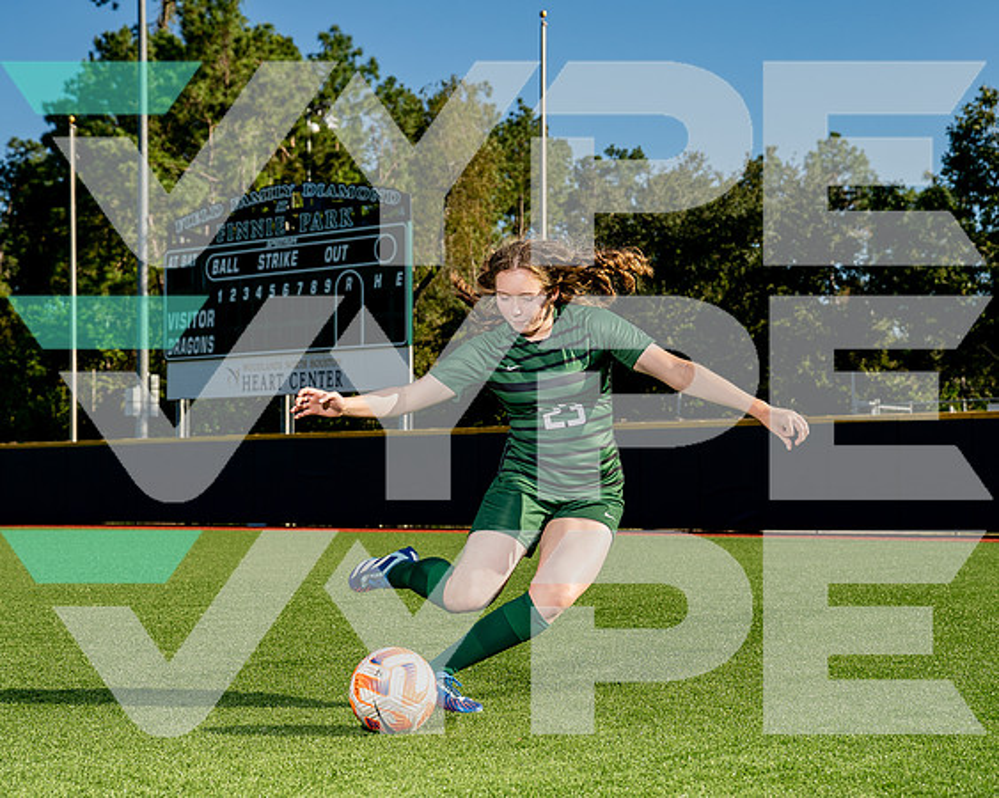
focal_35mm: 65
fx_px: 1909
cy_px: 420
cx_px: 495
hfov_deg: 29.3
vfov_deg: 23.6
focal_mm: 50
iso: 100
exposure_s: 1/1250
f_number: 5
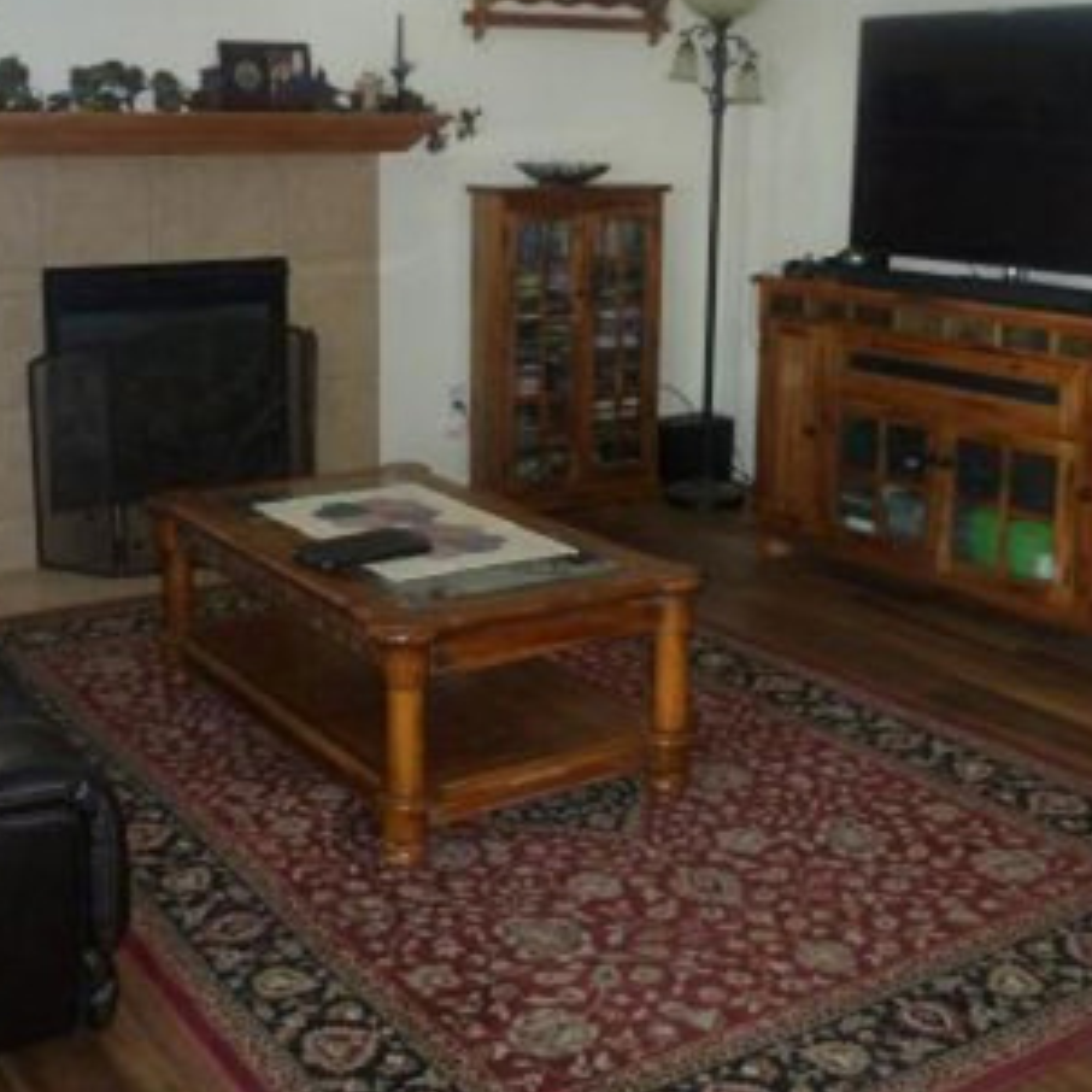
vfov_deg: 37.3
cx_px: 524
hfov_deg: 37.5
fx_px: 1606
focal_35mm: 45
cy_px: 405
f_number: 3.3
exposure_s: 1/60
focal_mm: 4.3
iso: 400
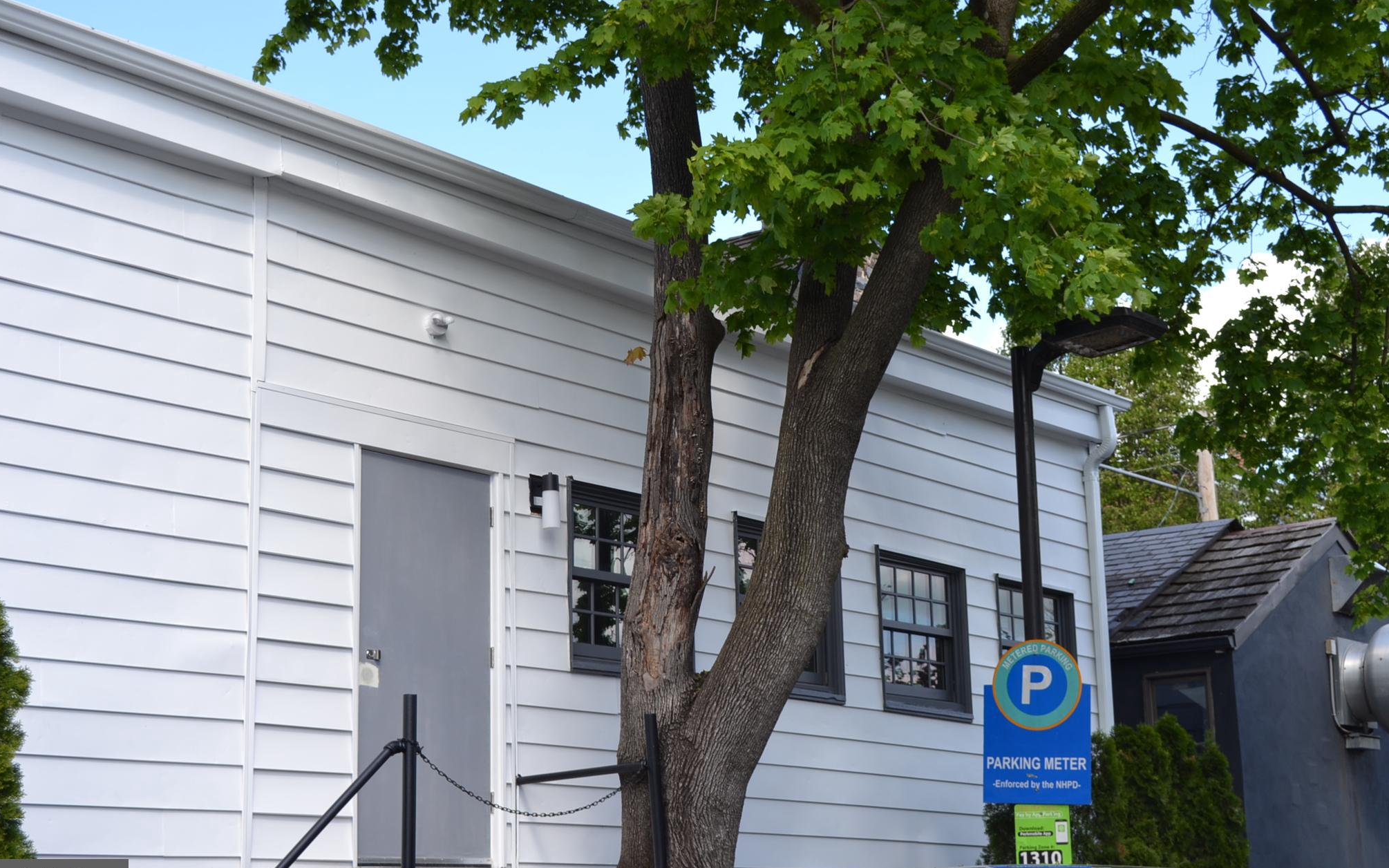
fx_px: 2064
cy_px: 438
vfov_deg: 23.8
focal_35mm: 55
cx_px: 683
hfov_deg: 37.2
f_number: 5.6
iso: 100
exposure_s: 1/125
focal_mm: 35
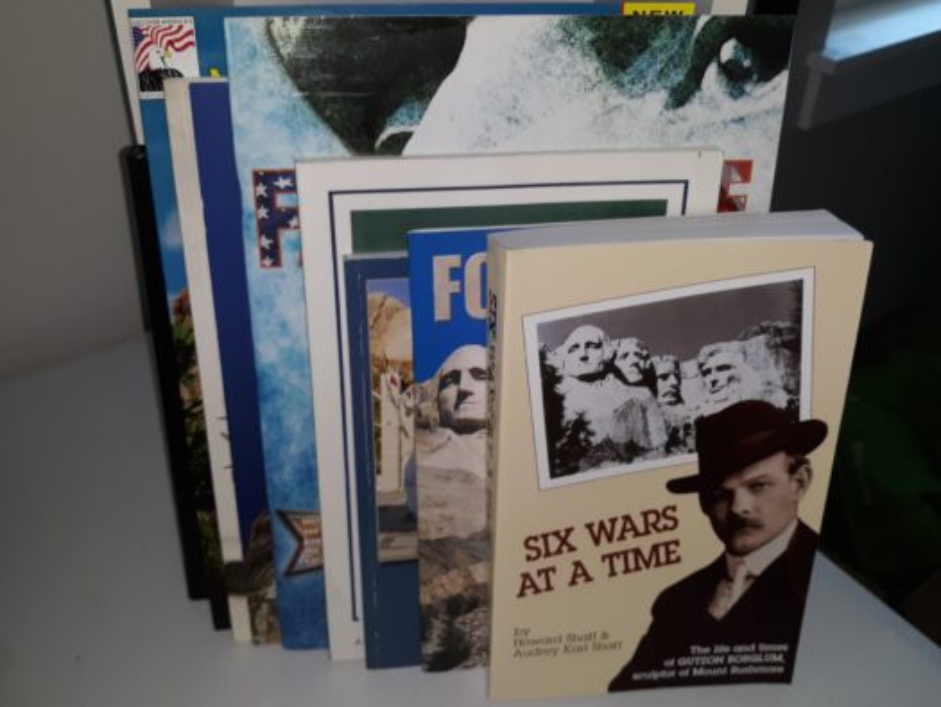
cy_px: 339
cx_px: 475
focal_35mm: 32
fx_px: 870
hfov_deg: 56.8
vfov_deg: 44.2
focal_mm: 3.7
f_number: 1.7
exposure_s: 1/120
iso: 50
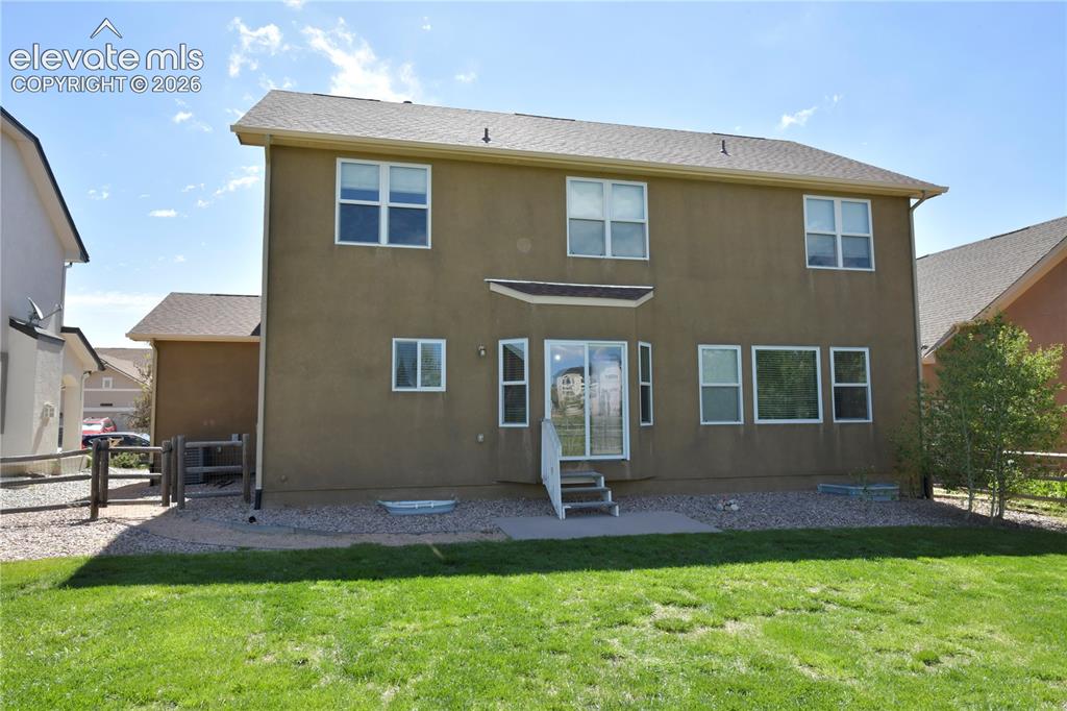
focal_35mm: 24
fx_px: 711
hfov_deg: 73.8
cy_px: 356
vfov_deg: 53.1
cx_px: 534
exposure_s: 1/250
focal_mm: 24
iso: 400
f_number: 11
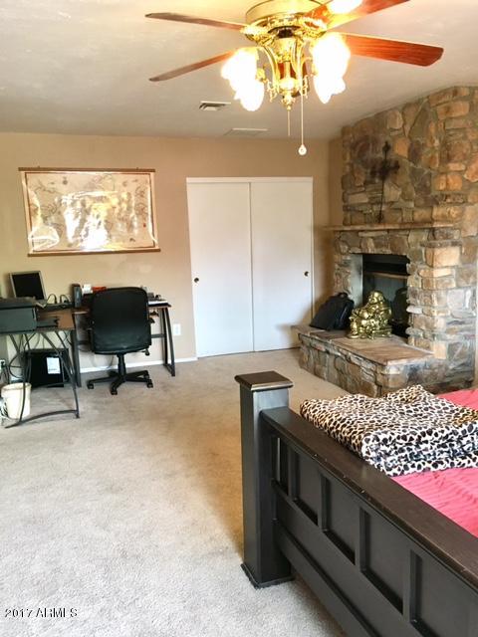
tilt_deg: -8.1
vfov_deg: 61.7
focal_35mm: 29
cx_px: 239
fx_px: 534
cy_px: 318
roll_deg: +1.1
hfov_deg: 48.2
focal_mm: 4.15
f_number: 2.2
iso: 125
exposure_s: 1/30
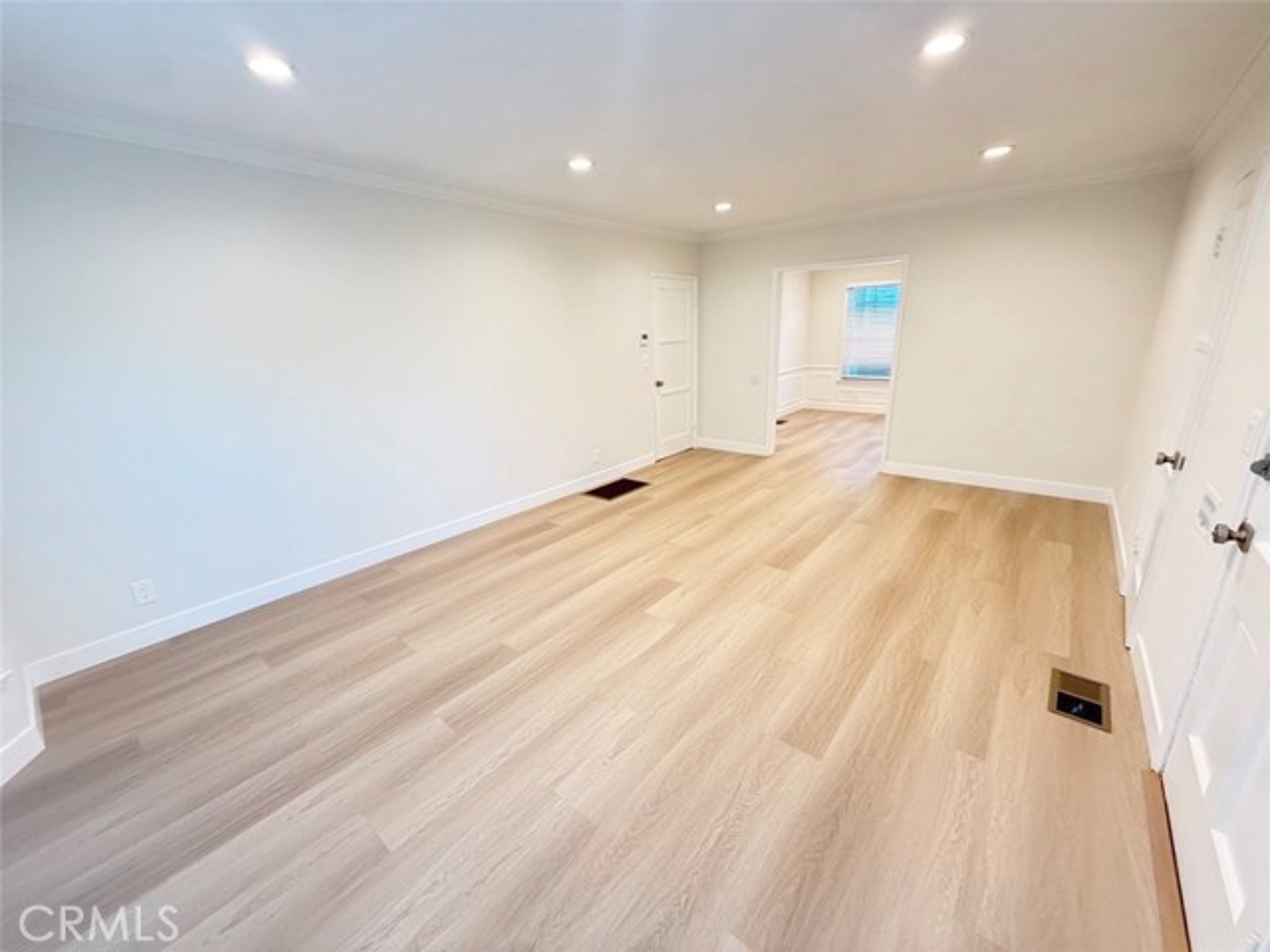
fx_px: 514
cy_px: 476
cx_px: 635
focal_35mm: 14
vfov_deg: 85.7
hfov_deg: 102.1
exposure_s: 1/92
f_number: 2.2
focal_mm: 2.22
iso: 320
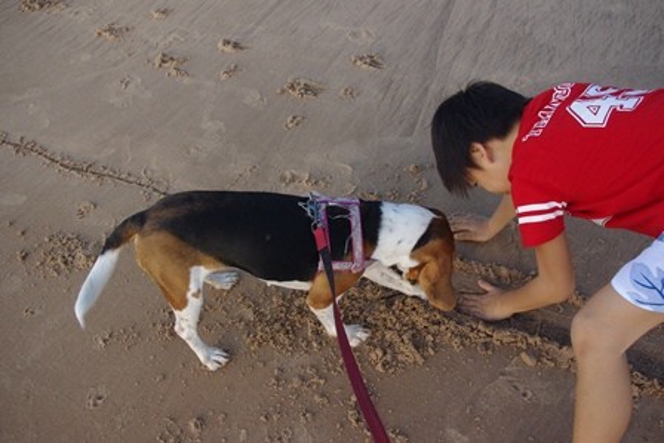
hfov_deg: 60.3
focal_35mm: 31
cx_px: 332
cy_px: 222
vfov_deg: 42.4
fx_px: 572
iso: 1600
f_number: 5
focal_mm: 21.25
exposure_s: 1/1000
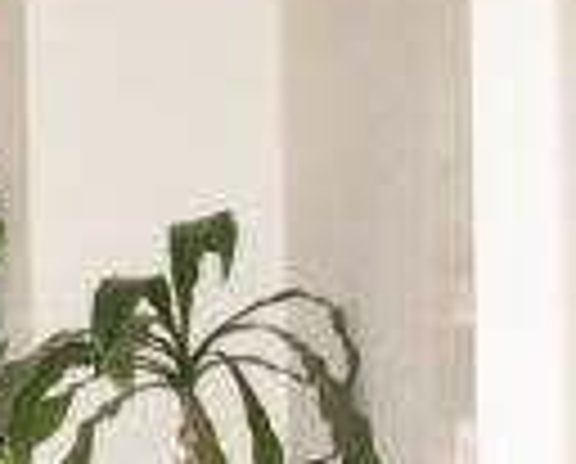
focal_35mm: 134
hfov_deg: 11.4
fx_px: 2290
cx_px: -893
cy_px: 773
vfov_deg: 11.0
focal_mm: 10.4
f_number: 1.8
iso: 160
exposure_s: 1/30
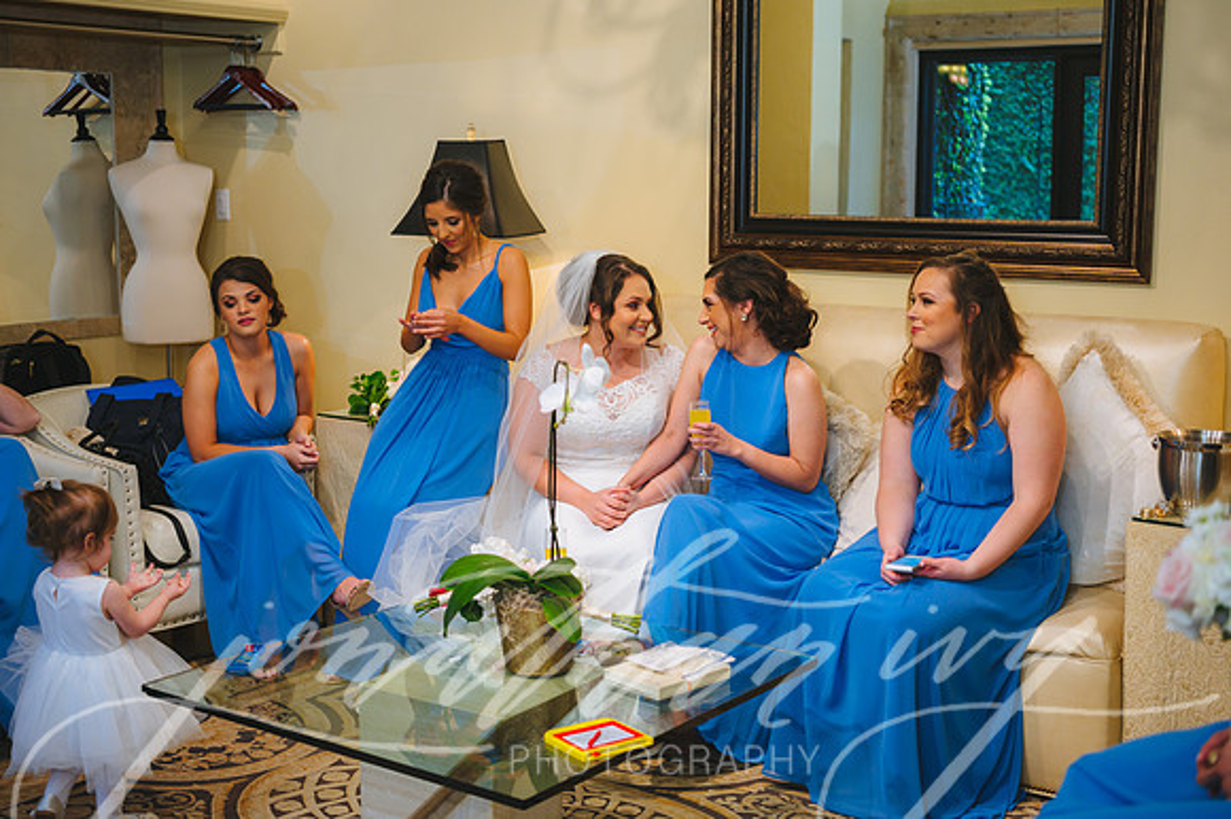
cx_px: 616
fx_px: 1640
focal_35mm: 48
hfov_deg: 41.1
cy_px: 410
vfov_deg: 28.0
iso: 1000
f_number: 2.8
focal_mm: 48
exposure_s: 1/200
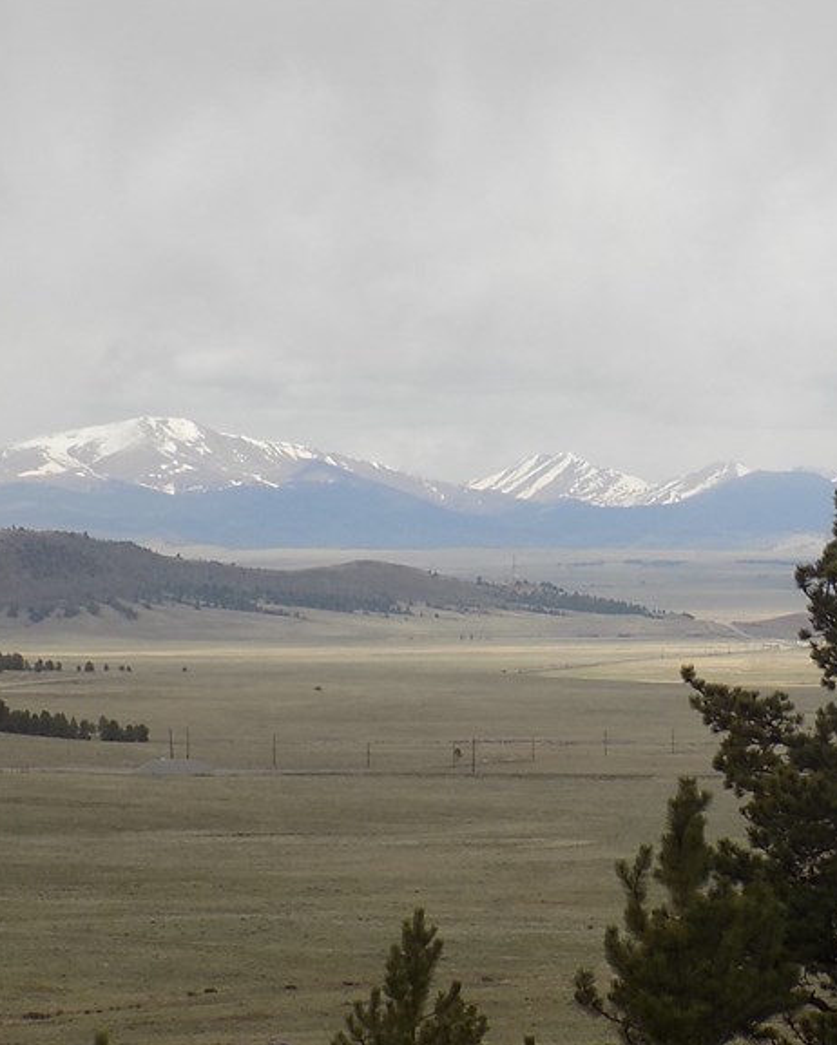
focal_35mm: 168
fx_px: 5199
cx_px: 775
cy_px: 581
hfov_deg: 9.2
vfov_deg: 11.5
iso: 80
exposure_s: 1/500
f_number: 4.6
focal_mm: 17.2
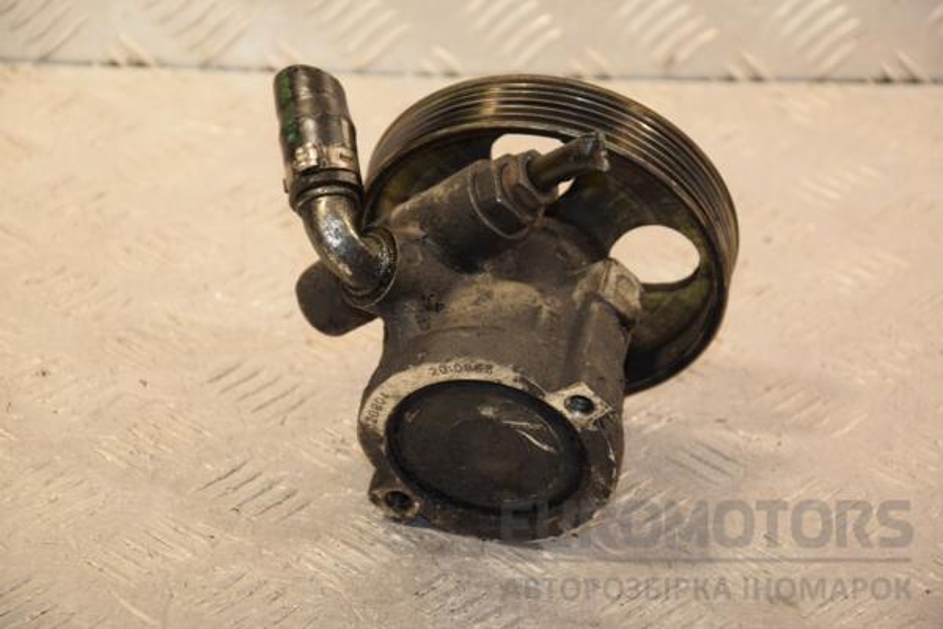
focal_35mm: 135
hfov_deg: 15.2
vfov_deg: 10.2
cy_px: 314
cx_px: 472
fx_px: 3536
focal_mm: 90
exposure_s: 1/160
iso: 800
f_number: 5.6
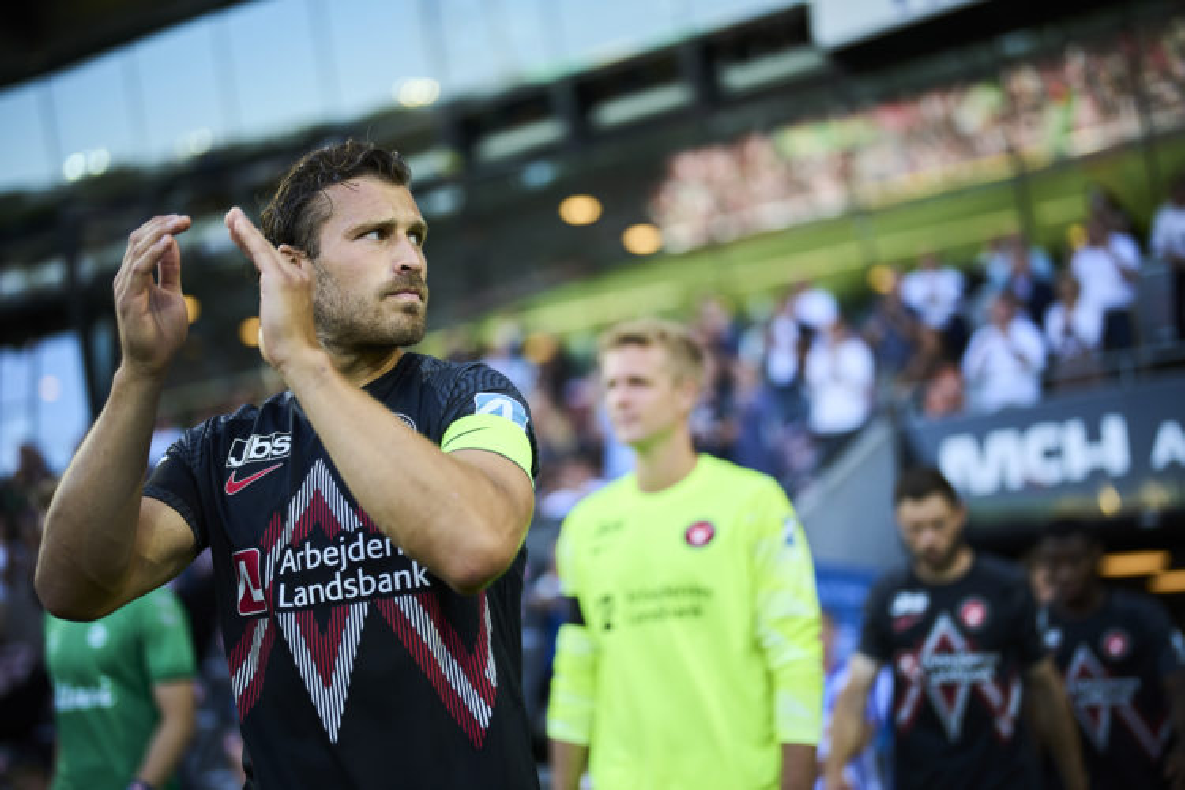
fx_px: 1646
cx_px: 592
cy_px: 395
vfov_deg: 27.0
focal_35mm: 50
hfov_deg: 39.6
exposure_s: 1/4000
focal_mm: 50
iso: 320
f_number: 1.2
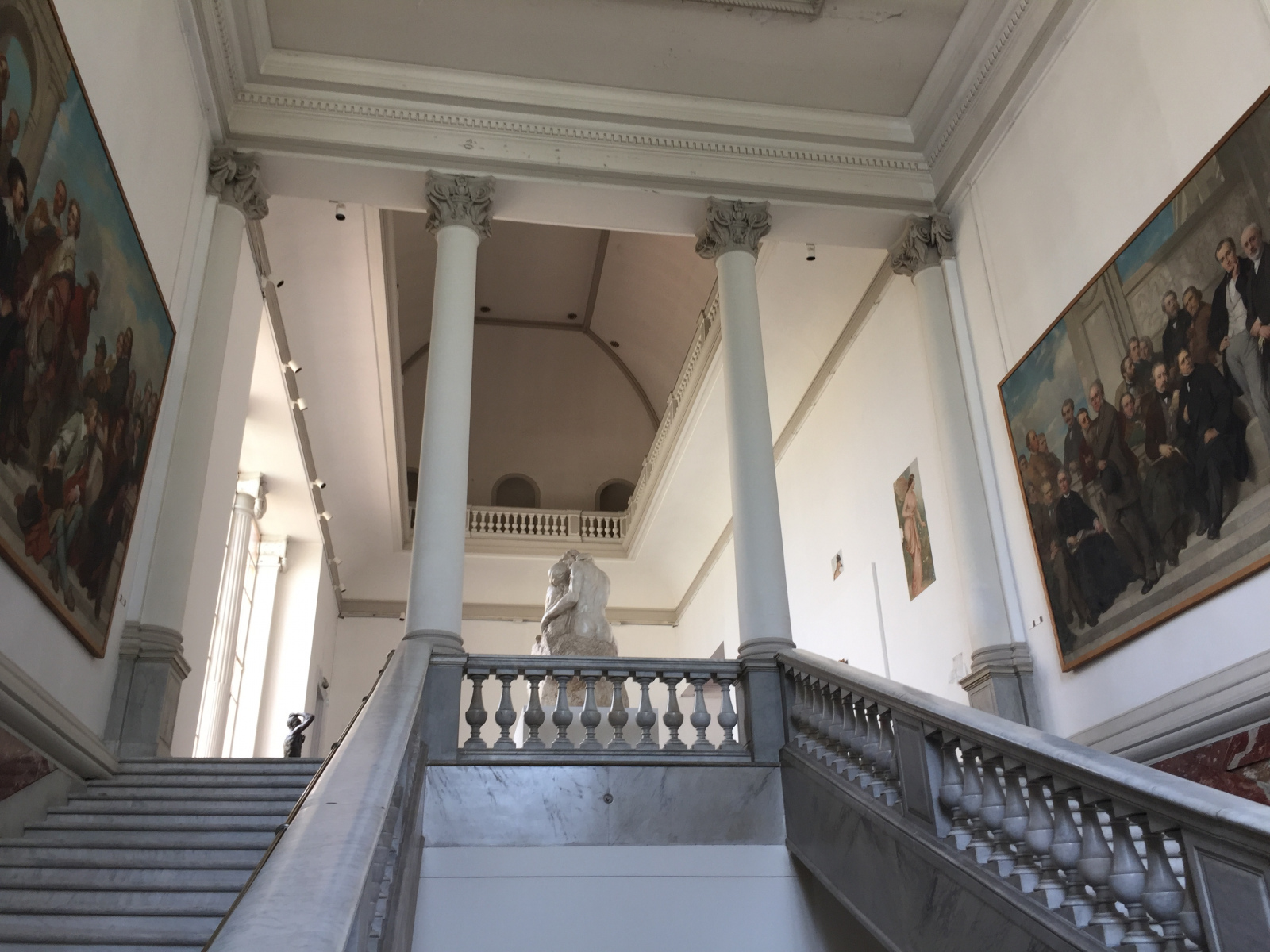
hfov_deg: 61.7
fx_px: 1064
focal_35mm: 29
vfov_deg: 48.2
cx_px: 635
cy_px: 476
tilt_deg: +26.7
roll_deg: +0.0
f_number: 2.2
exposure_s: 1/50
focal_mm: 4.15
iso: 32
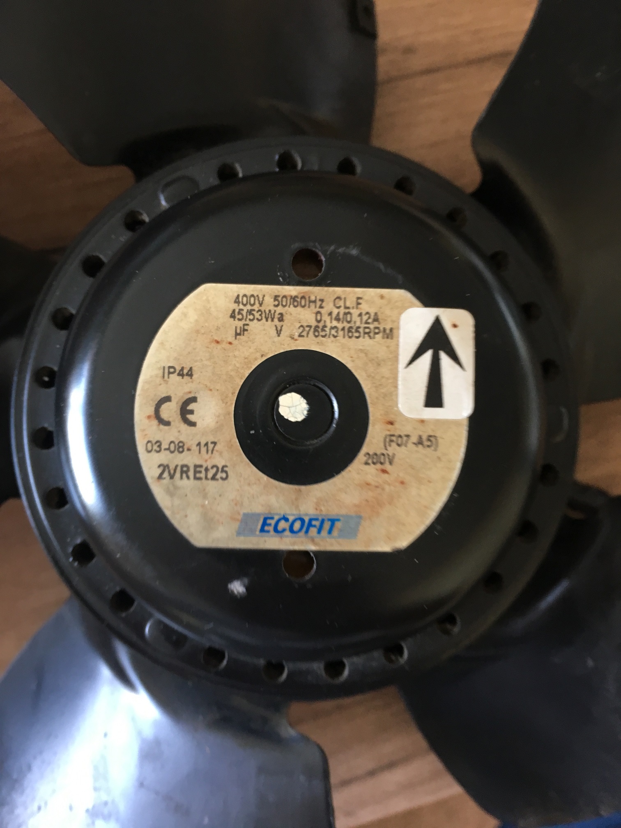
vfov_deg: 61.7
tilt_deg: -87.8
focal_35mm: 29
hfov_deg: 48.2
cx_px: 310
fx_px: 694
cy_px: 414
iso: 100
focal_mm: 4.15
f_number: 2.2
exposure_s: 1/33
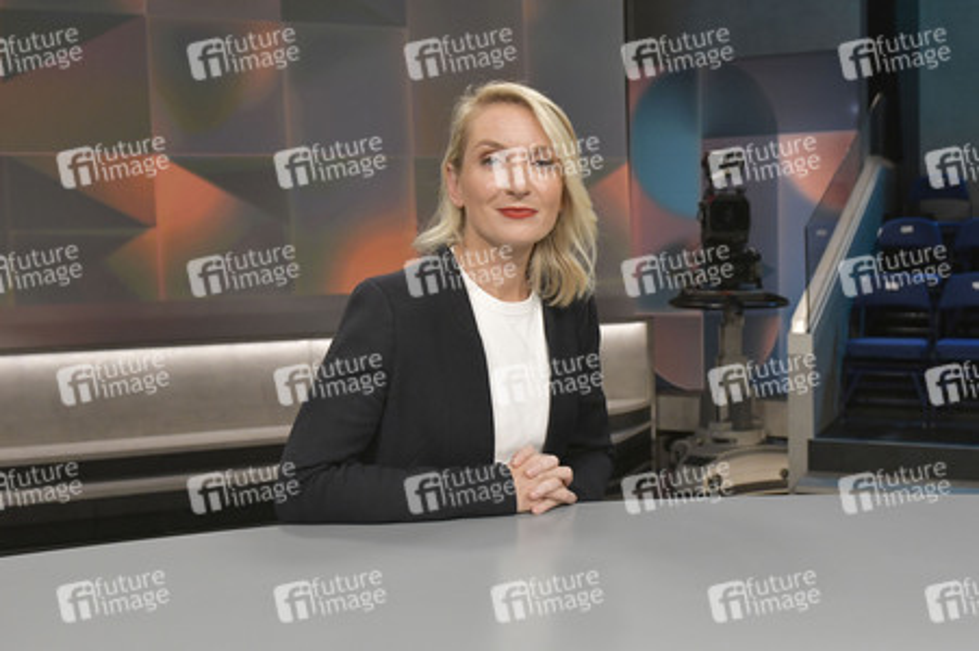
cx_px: 490
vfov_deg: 42.3
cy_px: 326
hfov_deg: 60.3
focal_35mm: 31
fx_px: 842
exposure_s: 1/200
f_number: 5.6
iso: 2500
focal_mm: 31
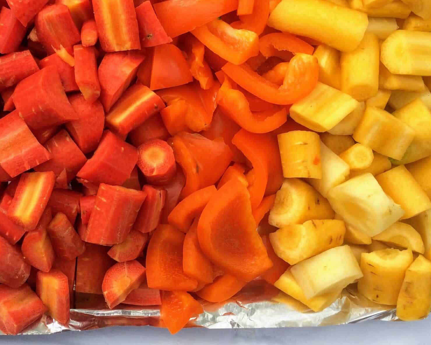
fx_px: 625
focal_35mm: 49
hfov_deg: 37.3
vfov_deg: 30.5
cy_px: 103
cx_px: 121
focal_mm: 4.15
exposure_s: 1/311
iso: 32
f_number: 2.2
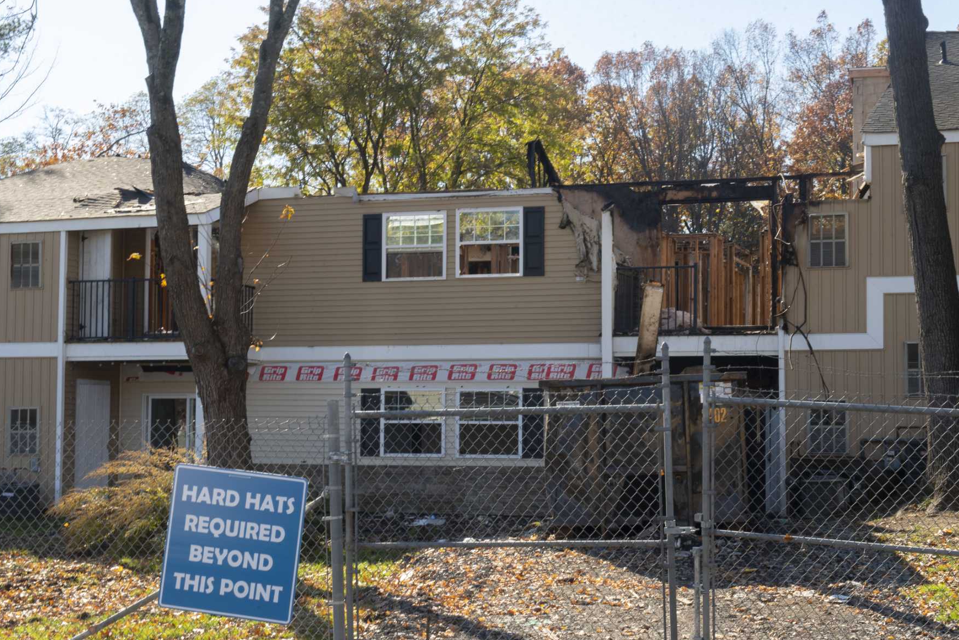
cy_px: 325
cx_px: 515
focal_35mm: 64
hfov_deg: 31.4
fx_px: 1706
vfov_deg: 21.3
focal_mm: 55
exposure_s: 1/60
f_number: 22
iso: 500
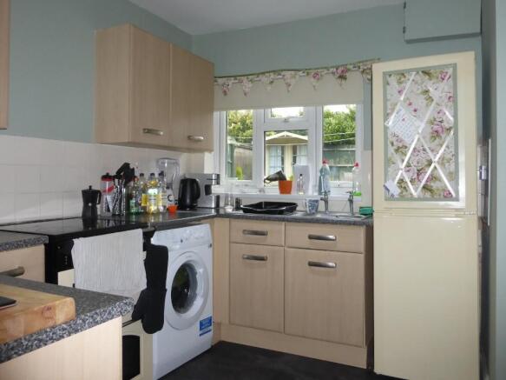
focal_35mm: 24
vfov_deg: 56.8
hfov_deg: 71.6
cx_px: 253
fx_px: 351
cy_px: 190
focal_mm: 4.3
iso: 250
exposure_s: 1/60
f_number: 3.3
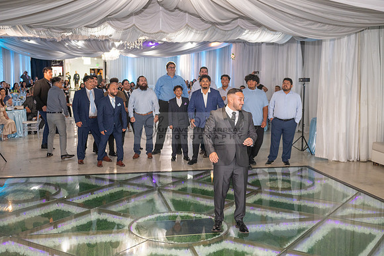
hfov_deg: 44.5
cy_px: 128
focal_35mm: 44
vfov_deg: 30.5
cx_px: 192
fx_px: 469
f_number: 3.2
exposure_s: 1/160
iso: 1000
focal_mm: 44
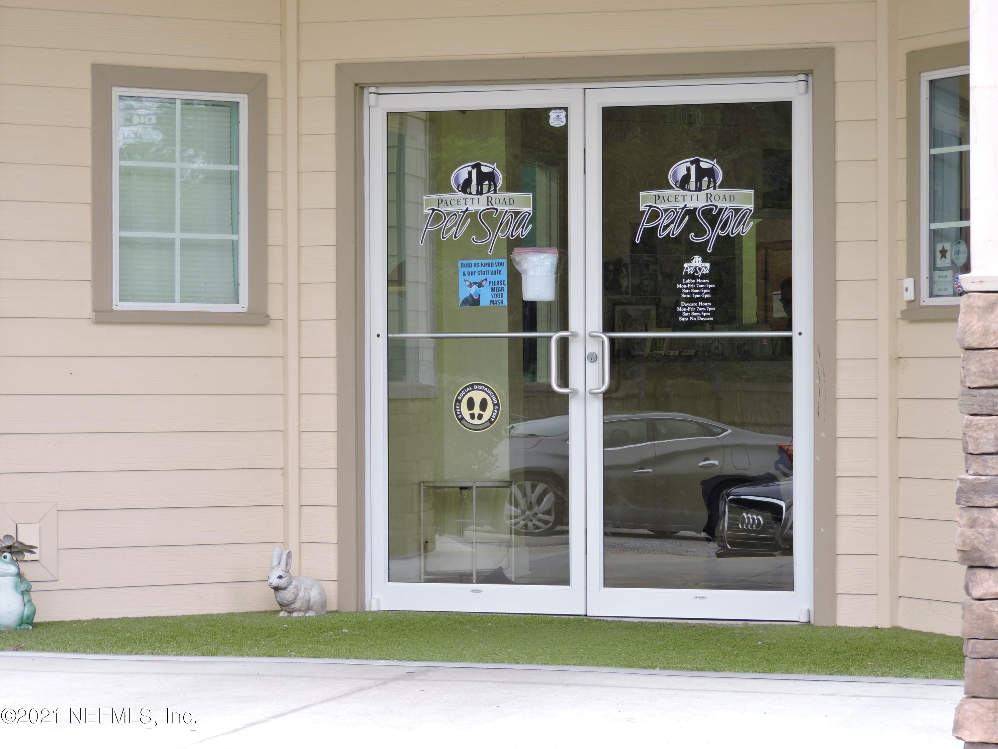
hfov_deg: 19.6
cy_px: 374
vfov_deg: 14.8
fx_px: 2883
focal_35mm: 100
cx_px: 499
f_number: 4.1
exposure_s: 1/100
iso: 100
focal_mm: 17.8
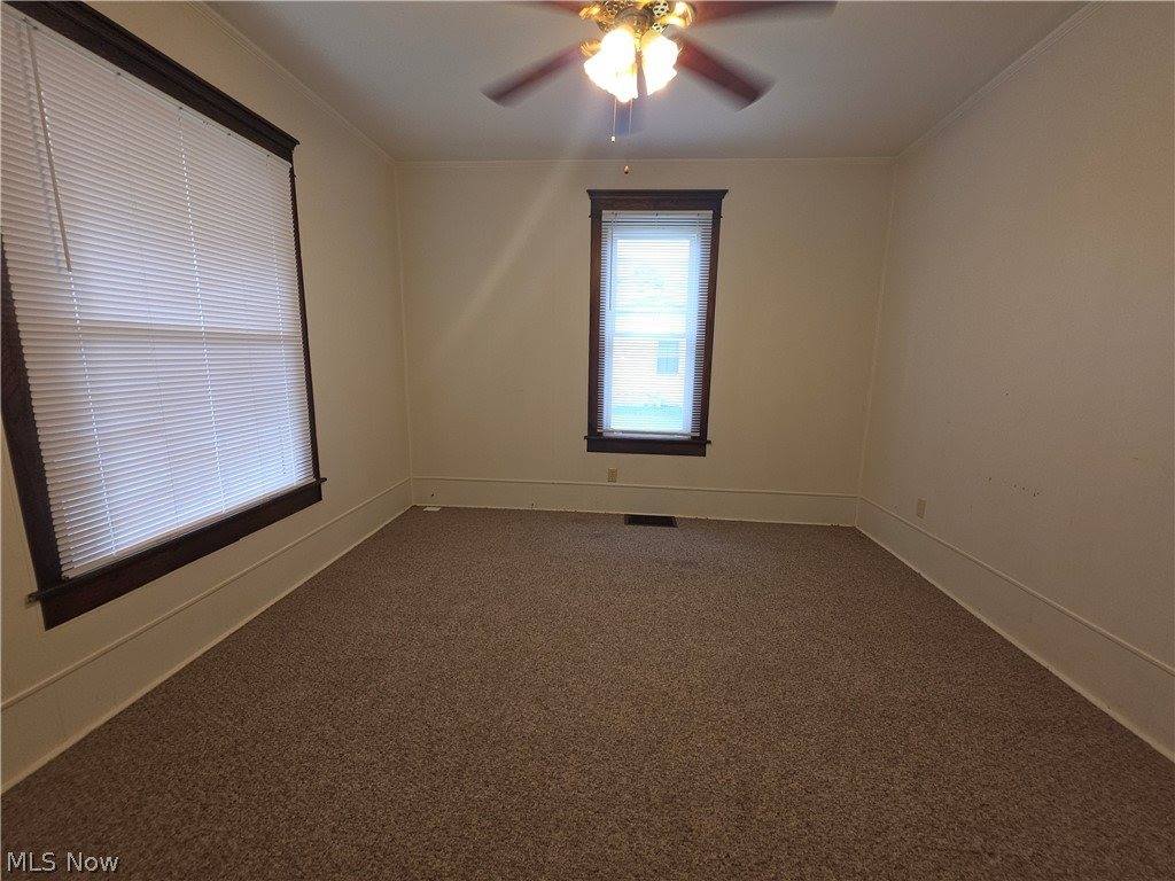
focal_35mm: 13
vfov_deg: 89.9
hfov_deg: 106.2
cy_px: 440
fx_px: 441
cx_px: 588
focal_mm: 2.2
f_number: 1.9
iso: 32
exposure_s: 1/60
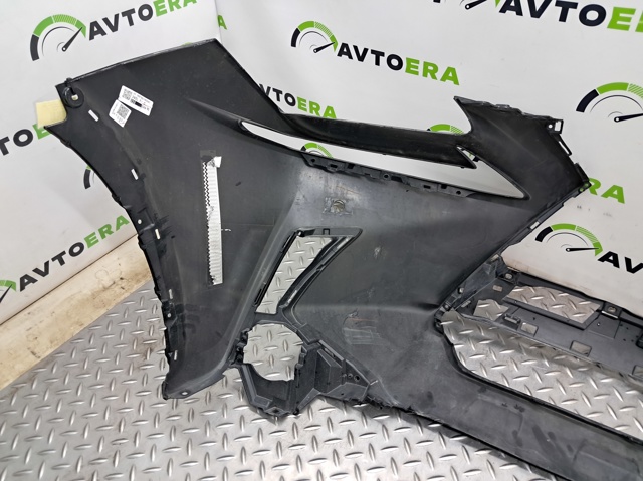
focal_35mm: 27
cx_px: 322
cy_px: 240
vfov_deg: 51.3
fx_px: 501
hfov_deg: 65.4
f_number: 1.8
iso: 160
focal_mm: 4
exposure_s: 1/50
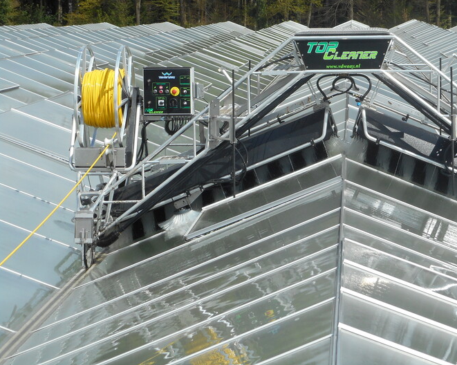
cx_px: 343
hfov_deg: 19.2
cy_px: 111
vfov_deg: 15.5
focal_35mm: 99
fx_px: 1338
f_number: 5.3
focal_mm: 12
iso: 80
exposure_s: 1/500
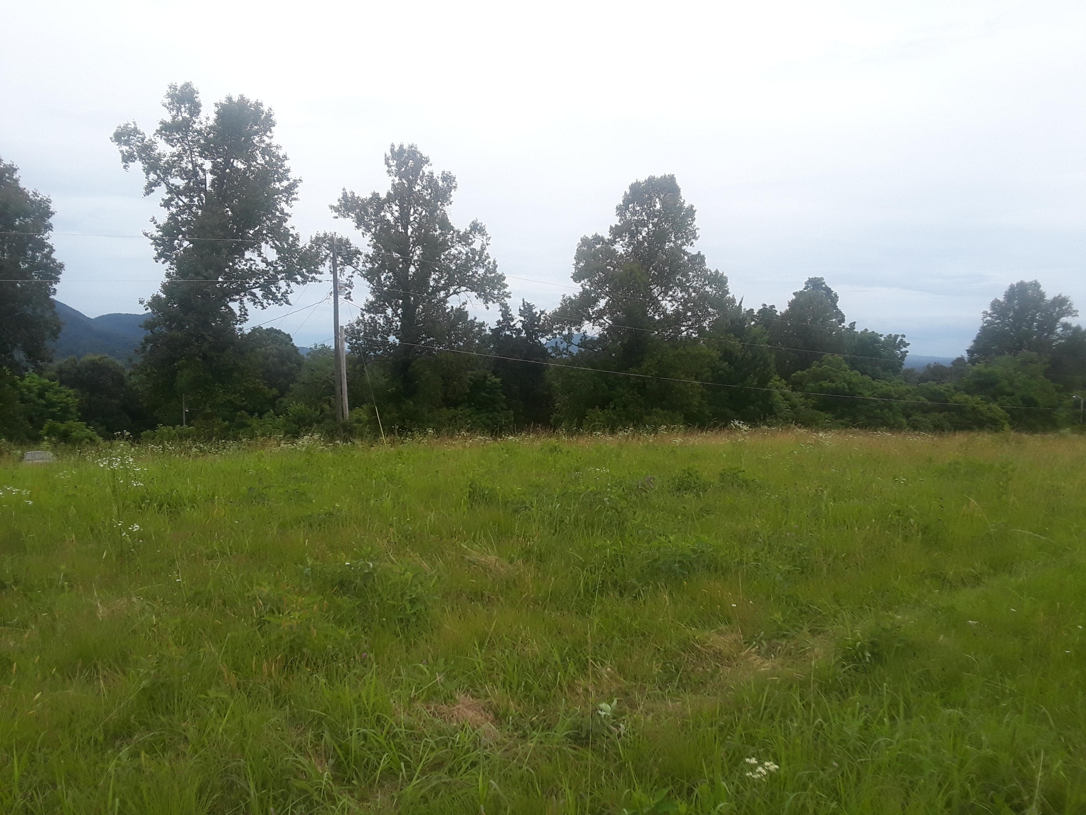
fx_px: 878
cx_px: 543
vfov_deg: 49.7
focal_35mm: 28
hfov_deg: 63.4
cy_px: 408
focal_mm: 2.9
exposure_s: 1/435
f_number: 1.9
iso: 40
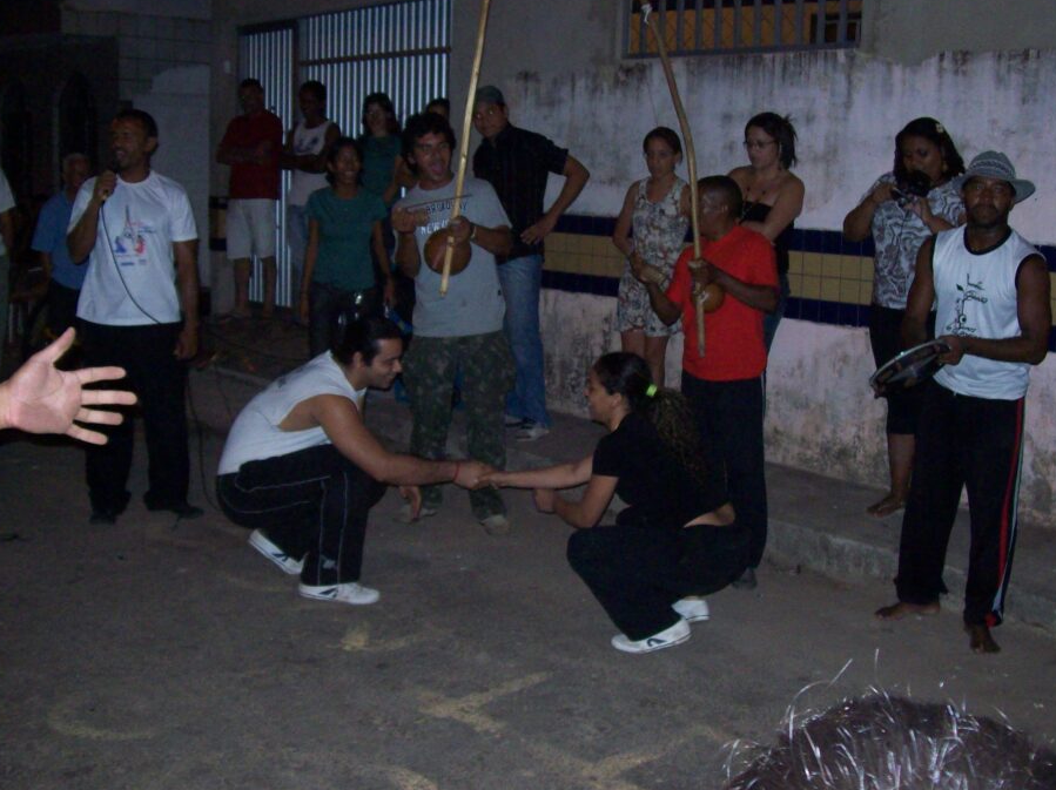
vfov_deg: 35.1
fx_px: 1250
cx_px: 545
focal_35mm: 41
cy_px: 357
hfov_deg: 45.8
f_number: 2.7
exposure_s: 1/64
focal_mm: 6
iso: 200
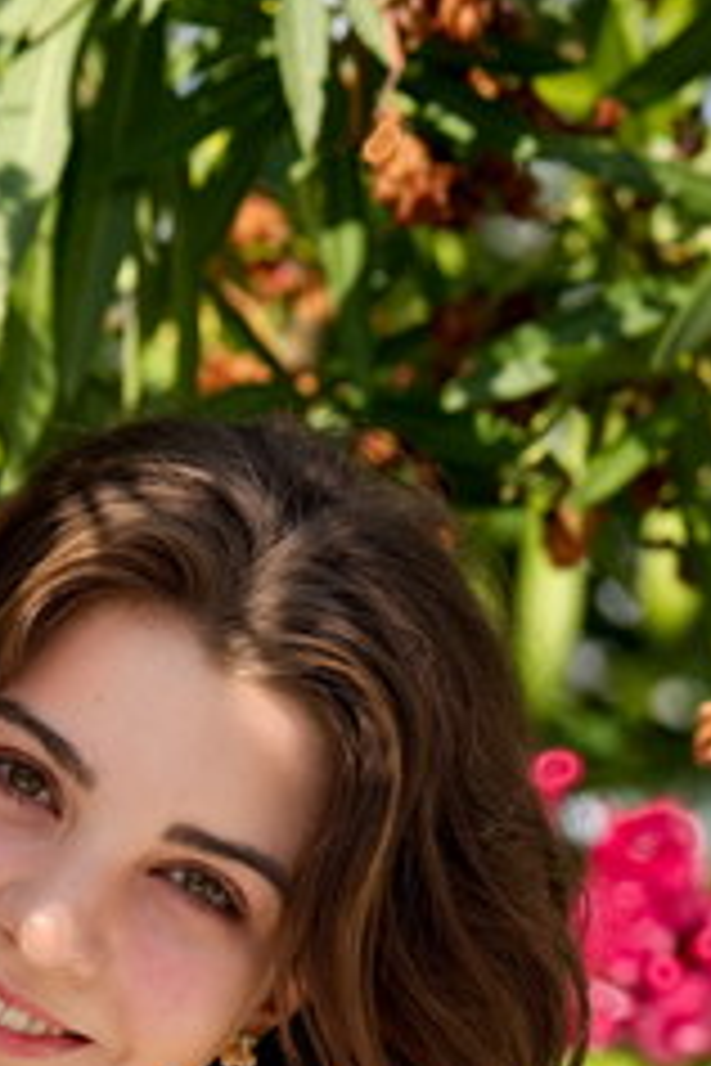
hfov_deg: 6.2
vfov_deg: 9.3
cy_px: 1151
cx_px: -27
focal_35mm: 220
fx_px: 6517
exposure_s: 1/800
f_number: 3.5
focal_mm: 87
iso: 100
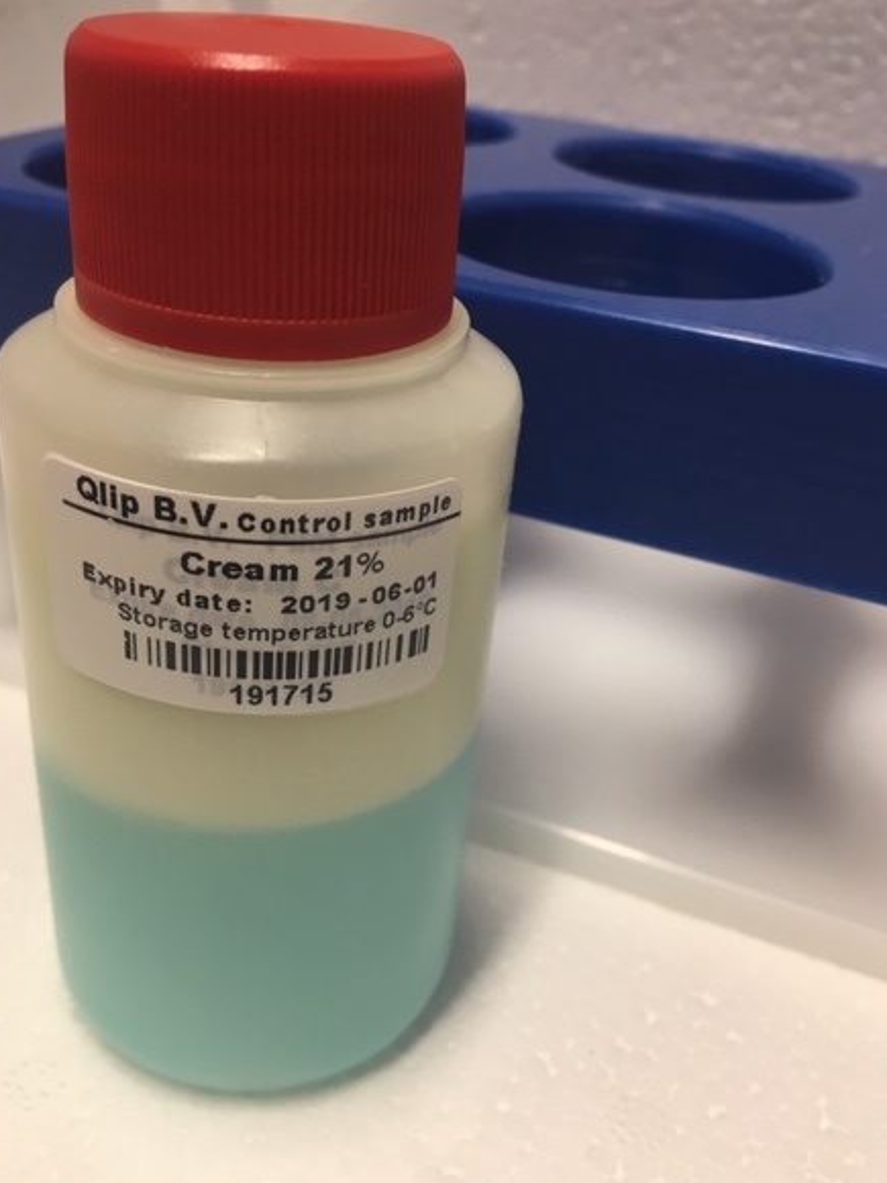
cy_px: 587
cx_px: 432
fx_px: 1093
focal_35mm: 32
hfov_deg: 44.2
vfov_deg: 56.8
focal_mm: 4.15
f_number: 2.2
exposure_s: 1/33
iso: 25
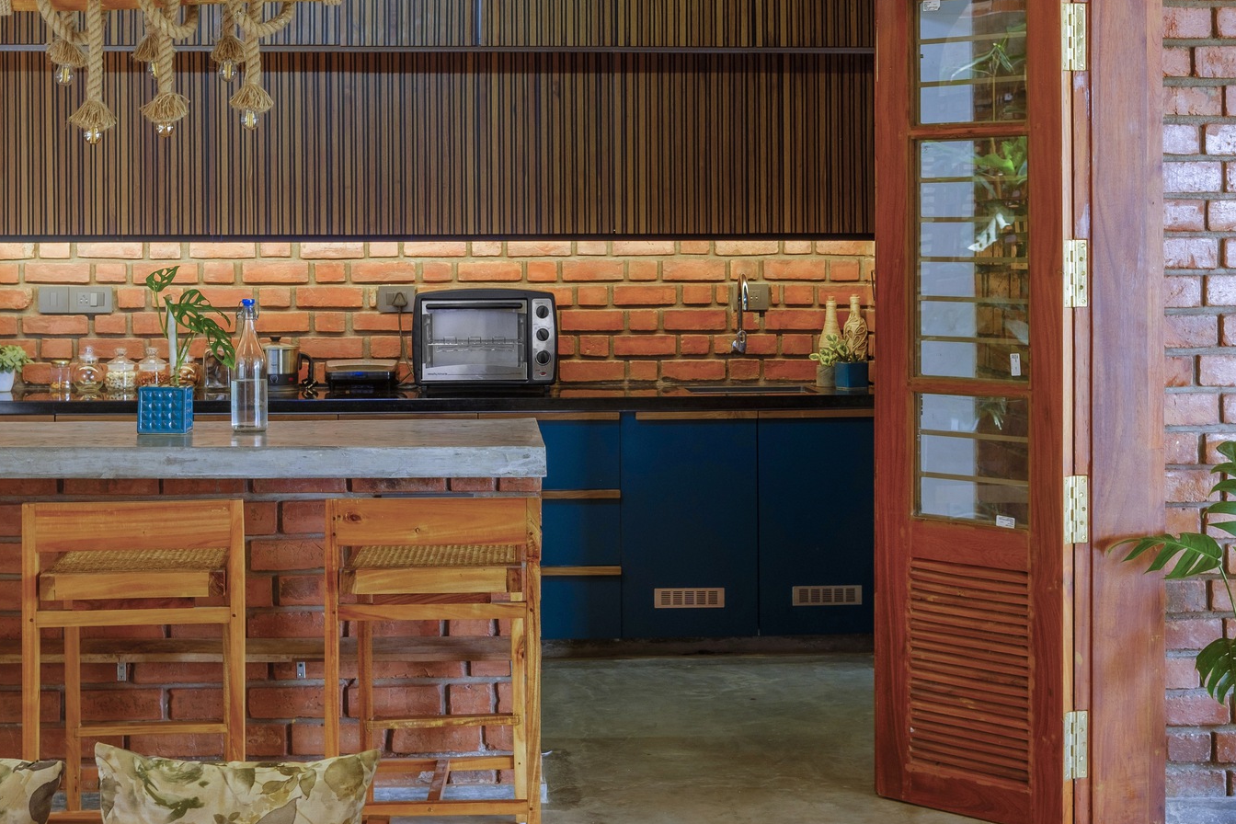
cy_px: 268
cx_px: 509
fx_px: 2094
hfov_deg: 32.8
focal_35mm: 61
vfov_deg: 22.2
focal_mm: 27
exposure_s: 1/8
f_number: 5
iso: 200
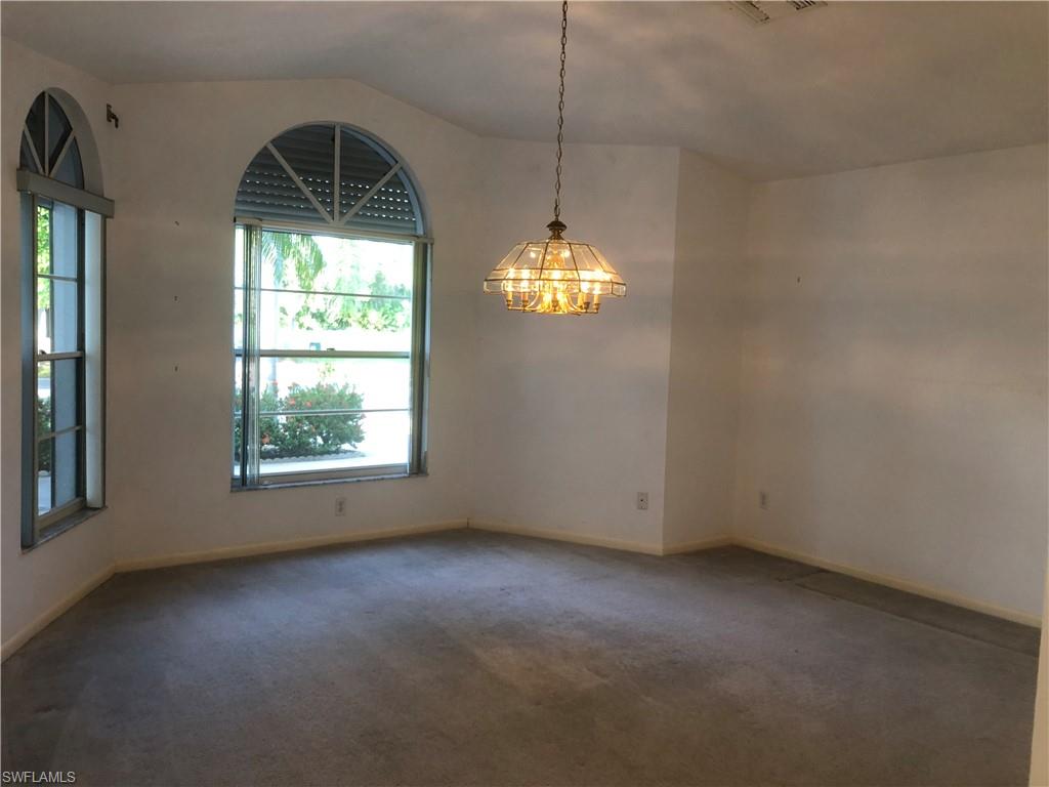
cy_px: 394
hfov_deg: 63.4
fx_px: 849
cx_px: 524
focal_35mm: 28
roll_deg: -0.8
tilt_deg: -4.7
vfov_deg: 49.7
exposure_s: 1/20
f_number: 1.8
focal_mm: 4
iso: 40
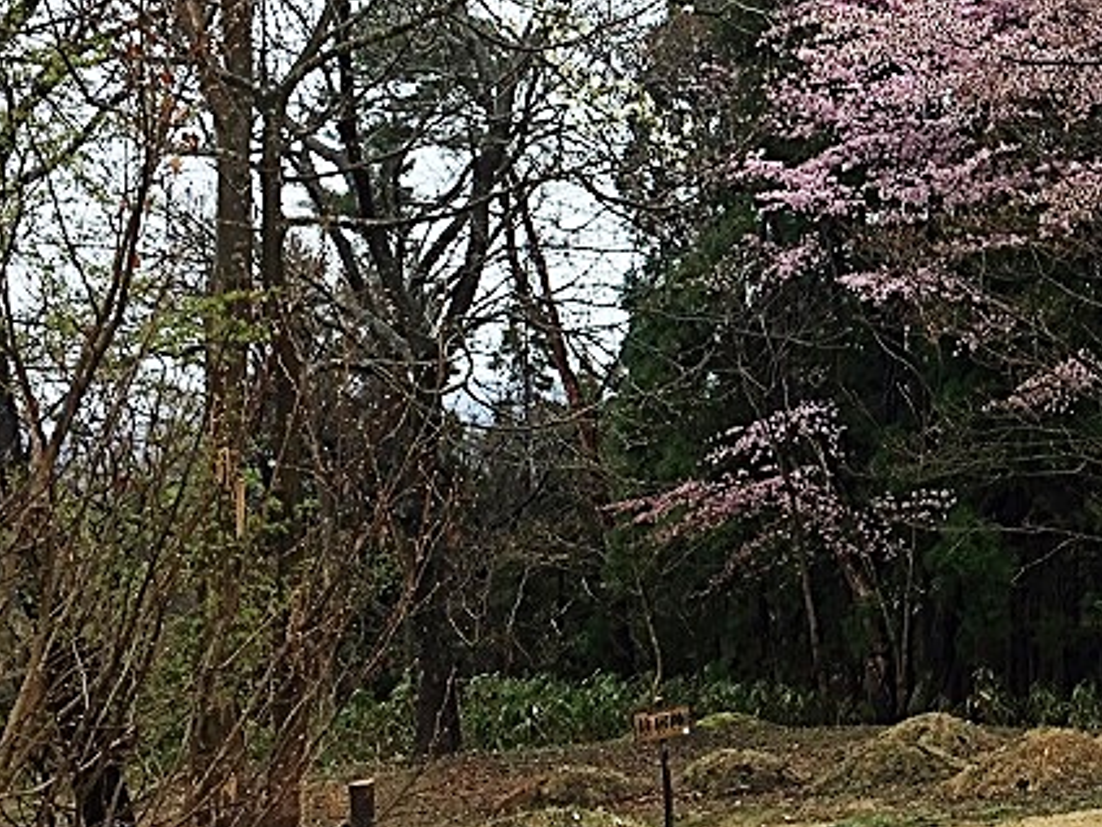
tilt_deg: +3.1
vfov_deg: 21.9
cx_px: 1138
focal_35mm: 67
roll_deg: +1.4
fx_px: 2133
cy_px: 282
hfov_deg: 27.1
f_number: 2.2
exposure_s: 1/120
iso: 40
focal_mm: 4.15
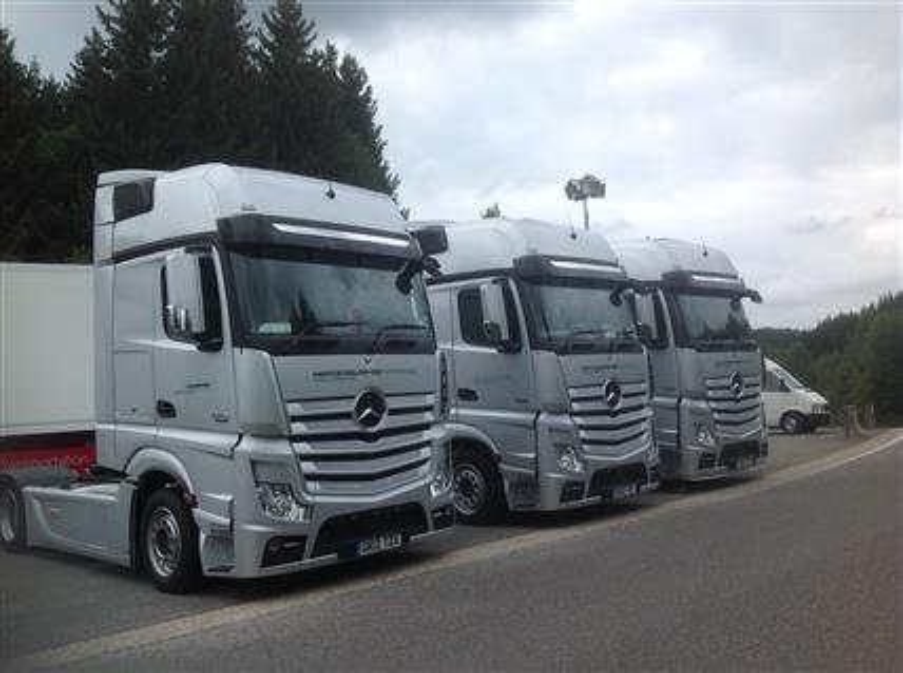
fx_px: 911
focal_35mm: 35
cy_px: 336
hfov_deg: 52.7
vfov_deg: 40.5
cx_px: 452
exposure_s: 1/1120
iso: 50
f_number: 2.4
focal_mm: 4.28
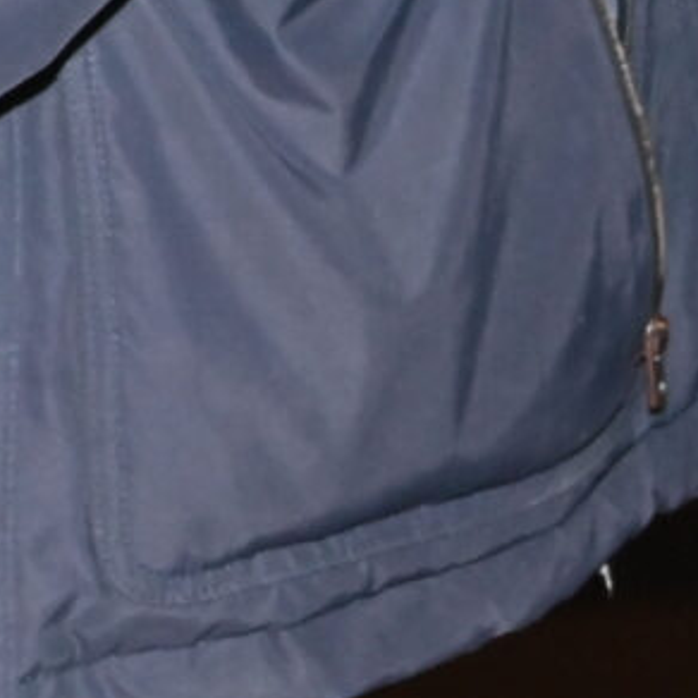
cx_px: -1702
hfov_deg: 4.9
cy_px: -494
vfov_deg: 5.2
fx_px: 7642
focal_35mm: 335
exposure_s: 1/15
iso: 2500
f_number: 4.5
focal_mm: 45
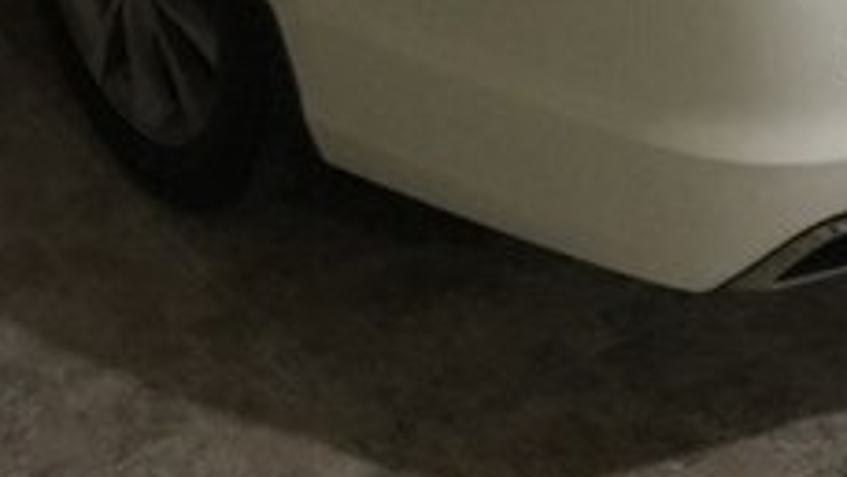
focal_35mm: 91
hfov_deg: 23.4
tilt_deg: -19.9
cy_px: -361
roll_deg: +1.6
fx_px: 2044
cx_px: 485
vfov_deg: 12.3
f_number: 2.2
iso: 125
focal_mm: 4.15
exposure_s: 1/8
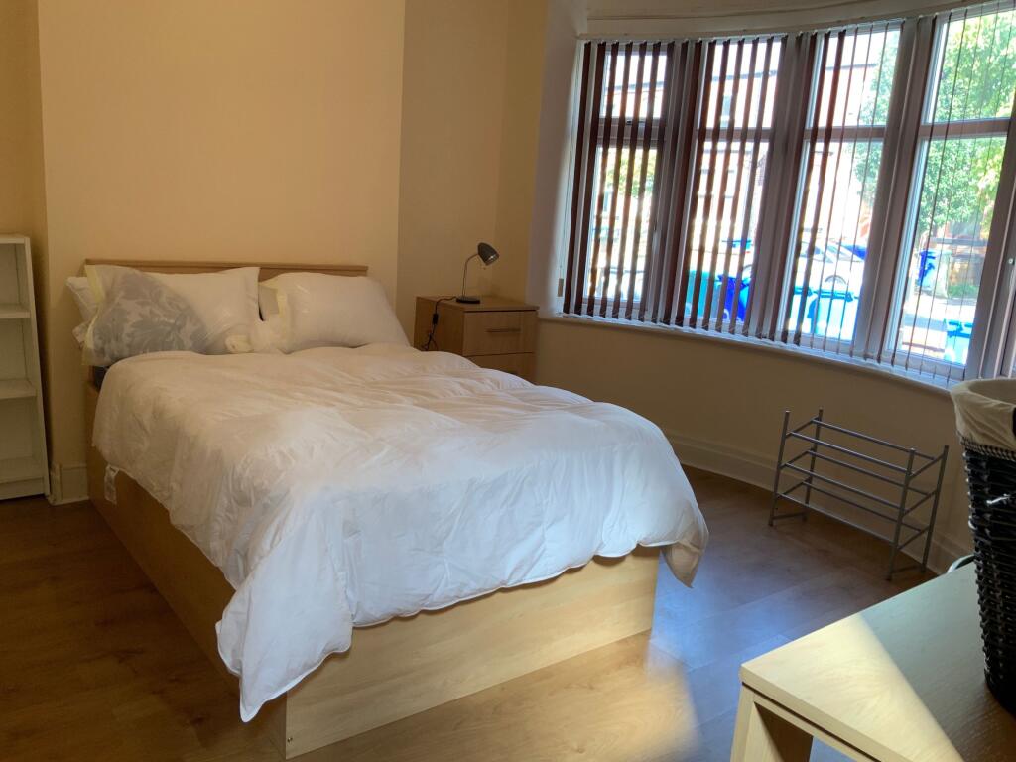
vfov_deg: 48.2
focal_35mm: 29
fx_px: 851
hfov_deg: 61.7
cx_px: 508
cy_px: 381
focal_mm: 3
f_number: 1.8
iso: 64
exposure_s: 1/100
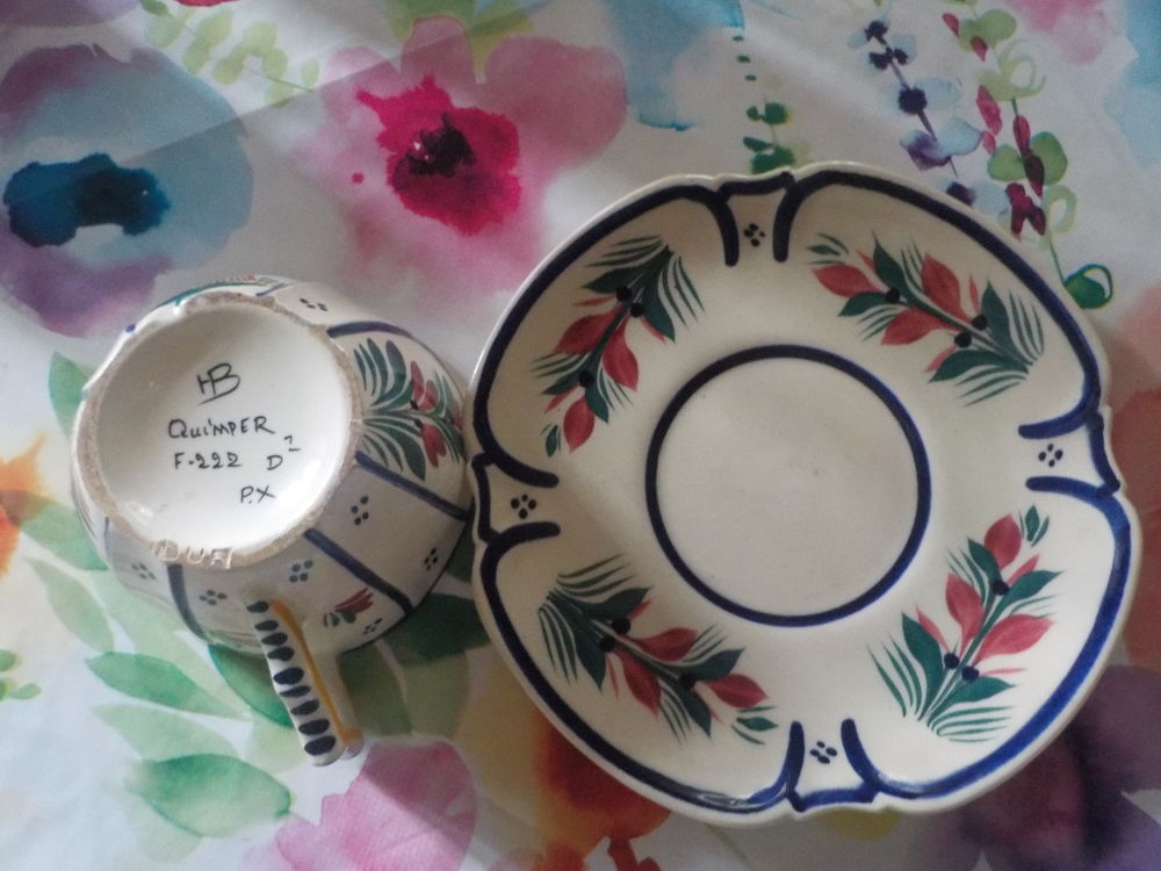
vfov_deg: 46.8
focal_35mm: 30
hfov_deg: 60.0
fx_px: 1006
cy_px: 436
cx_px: 580
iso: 800
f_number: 3.3
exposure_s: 1/5
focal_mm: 4.1
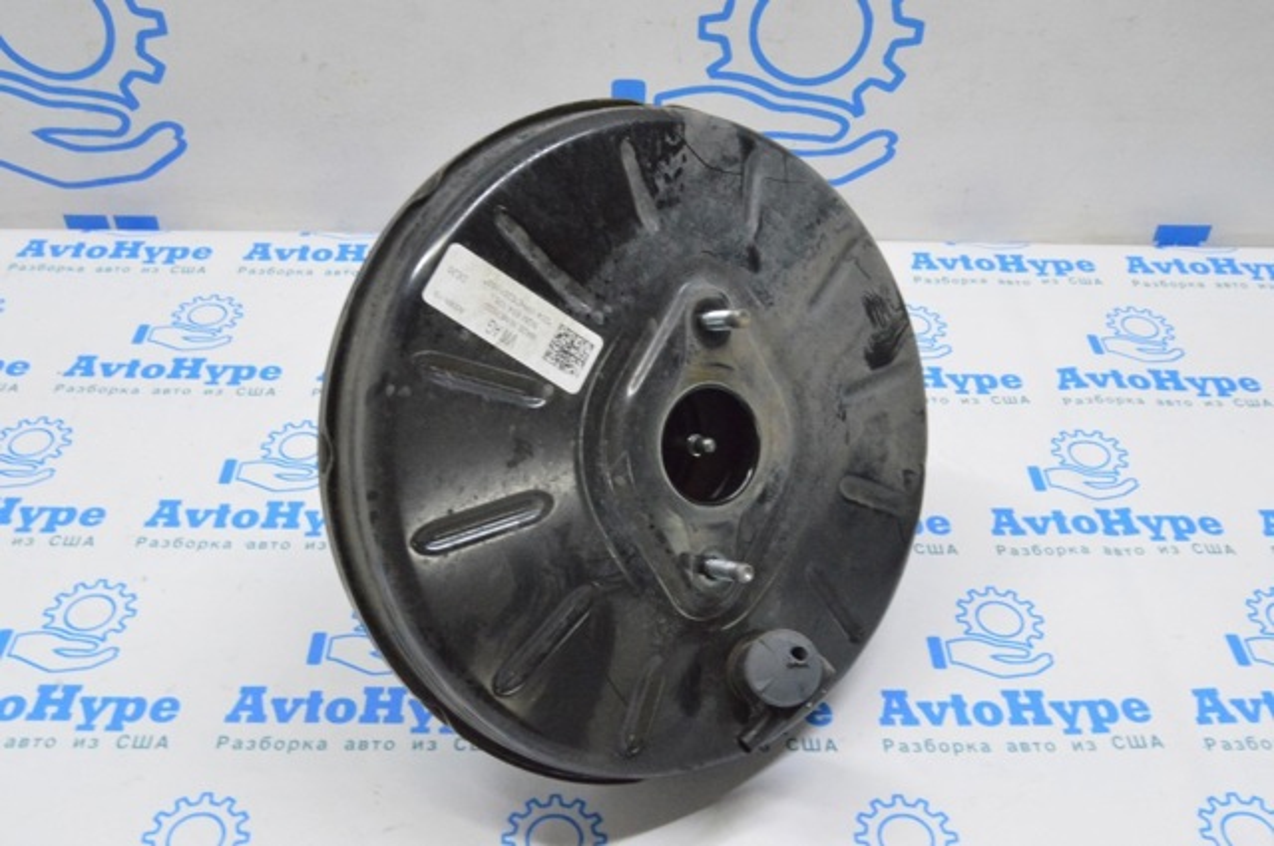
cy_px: 423
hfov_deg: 53.2
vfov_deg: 36.8
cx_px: 637
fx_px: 1272
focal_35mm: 36
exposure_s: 1/20
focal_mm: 24
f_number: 20
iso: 6400
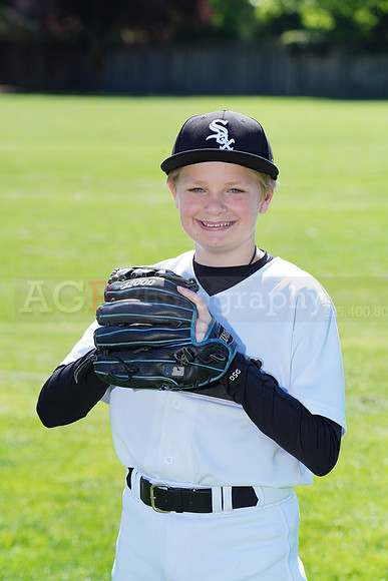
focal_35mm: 186
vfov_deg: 11.1
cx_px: 194
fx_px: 3005
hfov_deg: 7.4
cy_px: 290
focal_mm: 186
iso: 200
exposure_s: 1/250
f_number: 9
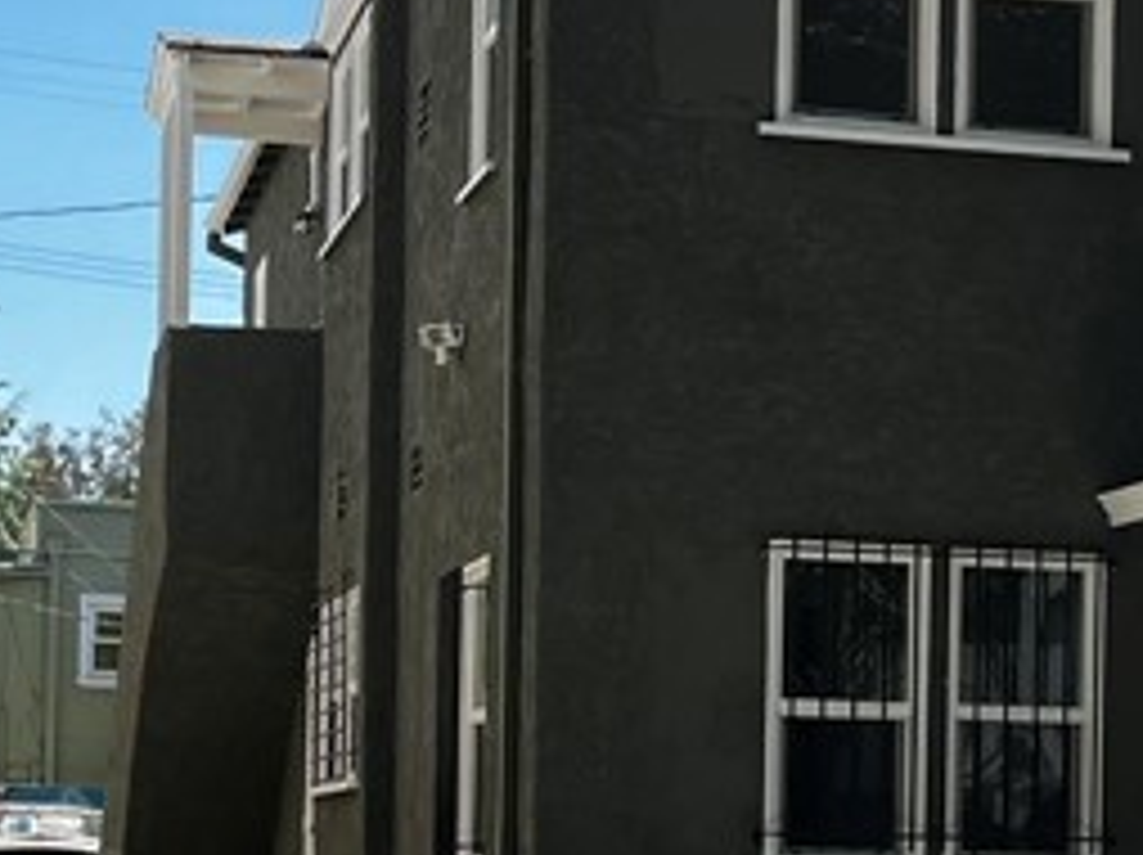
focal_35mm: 105
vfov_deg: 14.0
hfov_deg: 18.6
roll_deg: -0.3
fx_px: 3464
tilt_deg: +2.9
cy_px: 675
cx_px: 900
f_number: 1.6
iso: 50
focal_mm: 5.1
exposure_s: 1/1992
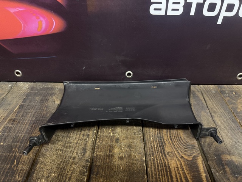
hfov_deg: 71.6
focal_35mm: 24
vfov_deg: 56.8
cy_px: 91
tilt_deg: -35.7
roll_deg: -0.4
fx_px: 168
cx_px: 121
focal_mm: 6.76
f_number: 1.78
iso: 250
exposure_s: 1/50
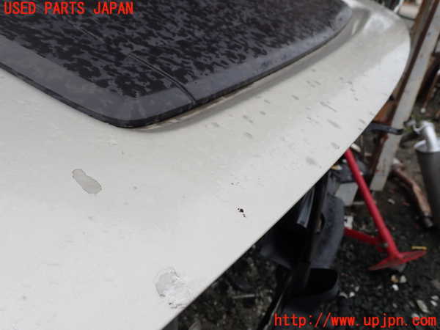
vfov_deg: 46.8
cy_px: 165
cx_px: 220
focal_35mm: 30
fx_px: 381
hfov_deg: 60.0
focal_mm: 5.4
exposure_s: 1/250
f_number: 3.2
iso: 100
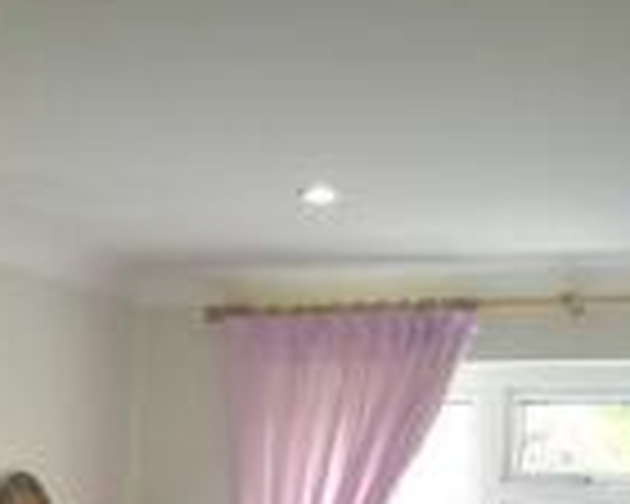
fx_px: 2126
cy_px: 884
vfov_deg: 12.4
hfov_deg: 15.9
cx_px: -227
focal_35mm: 114
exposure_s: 1/30
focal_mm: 5.8
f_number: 2.8
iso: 50
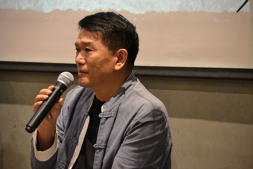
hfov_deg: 11.0
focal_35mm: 188
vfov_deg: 7.3
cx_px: 126
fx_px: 1318
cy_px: 84
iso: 1600
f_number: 4.8
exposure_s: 1/40
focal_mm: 125
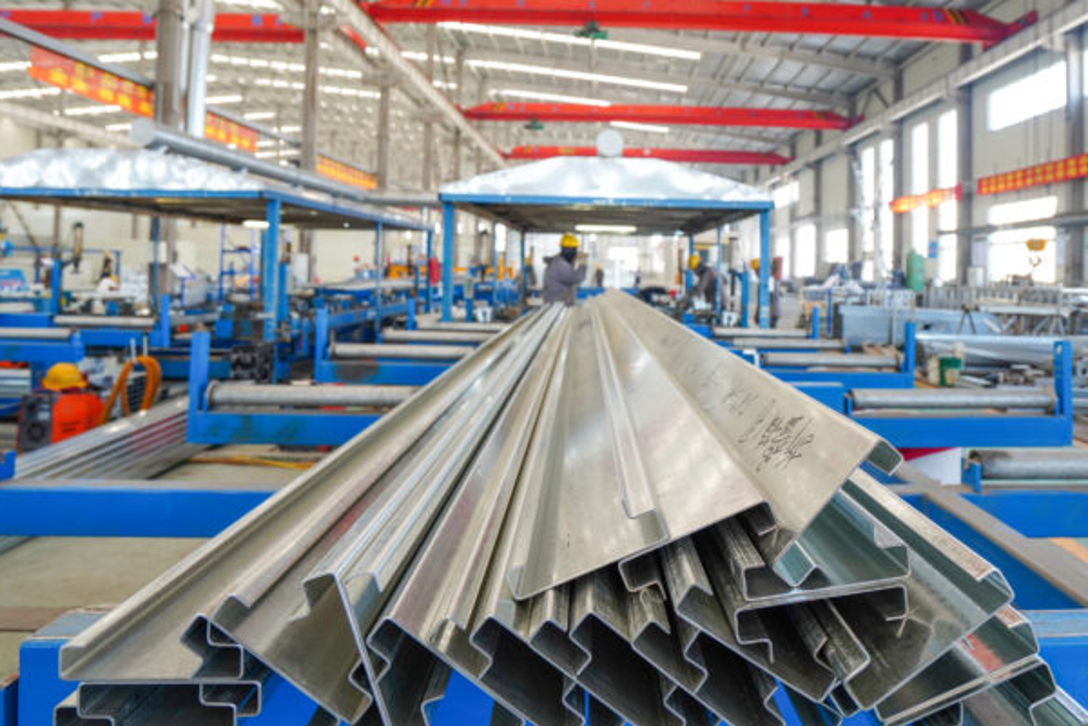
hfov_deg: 73.1
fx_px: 725
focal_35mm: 24
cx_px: 646
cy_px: 250
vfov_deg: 52.3
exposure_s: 1/50
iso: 400
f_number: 4.5
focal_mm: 16
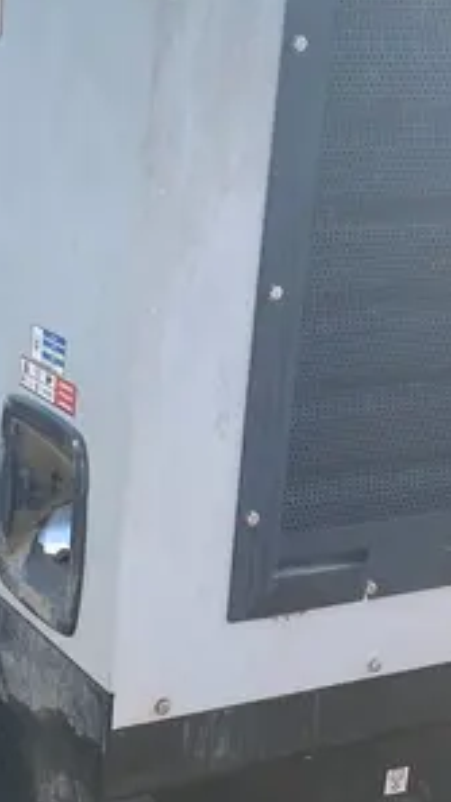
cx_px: -16
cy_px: 355
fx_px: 1489
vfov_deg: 30.1
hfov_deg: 16.8
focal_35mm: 70
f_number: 1.8
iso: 32
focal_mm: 4.25
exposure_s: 1/1447
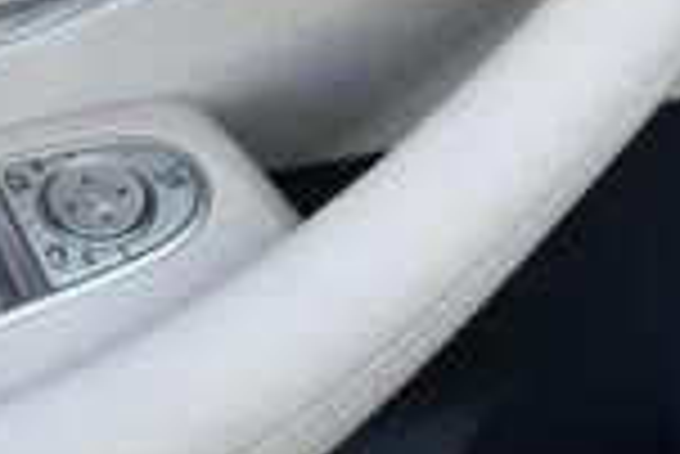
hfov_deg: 12.0
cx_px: 513
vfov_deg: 7.8
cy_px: -396
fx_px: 3214
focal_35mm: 170
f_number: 4.5
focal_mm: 20
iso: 400
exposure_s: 1/250
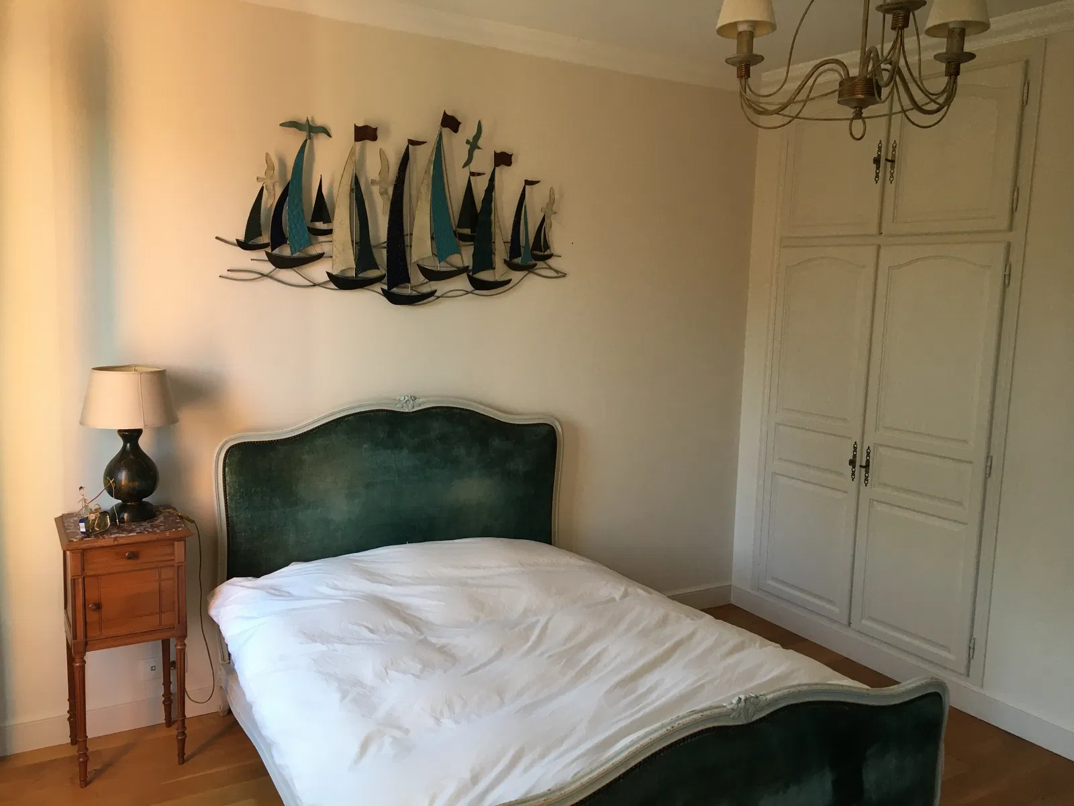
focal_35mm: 29
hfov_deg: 61.7
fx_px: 900
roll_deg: -1.4
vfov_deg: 48.2
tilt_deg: -6.4
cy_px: 403
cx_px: 537
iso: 40
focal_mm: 4.15
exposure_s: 1/33
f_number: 2.2
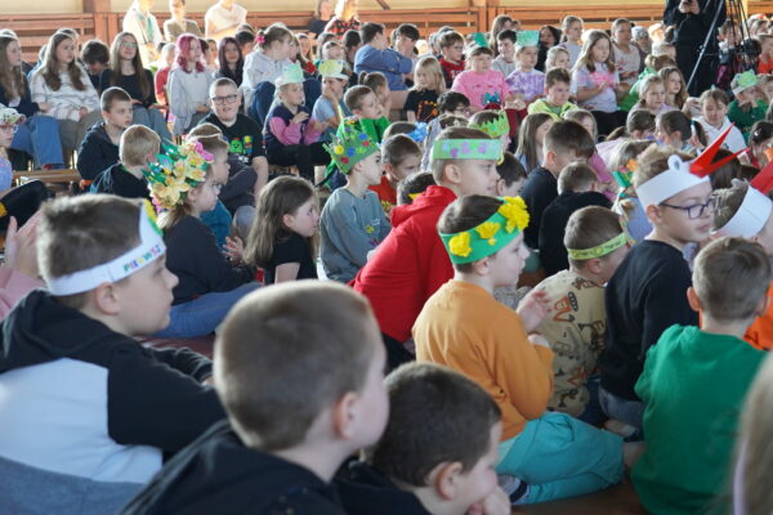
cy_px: 258
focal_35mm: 61
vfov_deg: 22.3
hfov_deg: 32.9
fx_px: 1310
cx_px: 386
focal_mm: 41
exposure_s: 1/160
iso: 1250
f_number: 4
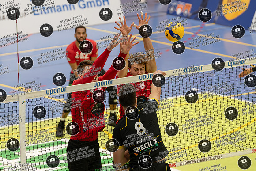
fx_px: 2326
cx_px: 115
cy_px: 32
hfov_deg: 6.3
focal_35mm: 327
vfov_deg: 4.2
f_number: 3.5
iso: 2200
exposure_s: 1/1250
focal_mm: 200
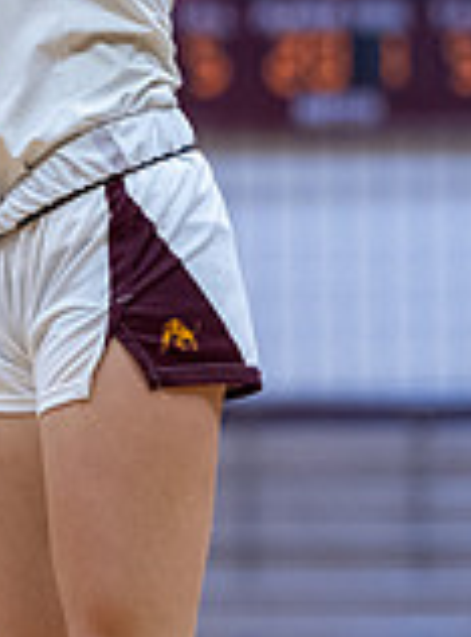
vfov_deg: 5.3
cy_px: -5
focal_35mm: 372
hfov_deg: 4.0
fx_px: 6804
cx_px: -80
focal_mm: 85
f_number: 1.8
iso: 2000
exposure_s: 1/1250
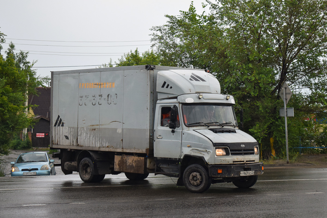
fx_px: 613
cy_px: 109
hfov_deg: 29.9
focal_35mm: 68
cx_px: 164
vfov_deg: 20.2
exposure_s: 1/800
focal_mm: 45
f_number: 5.6
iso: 800
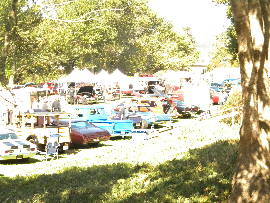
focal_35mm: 83
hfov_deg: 23.6
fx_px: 647
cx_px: 135
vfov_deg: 17.8
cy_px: 102
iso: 400
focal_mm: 15.1
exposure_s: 1/481
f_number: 4.5
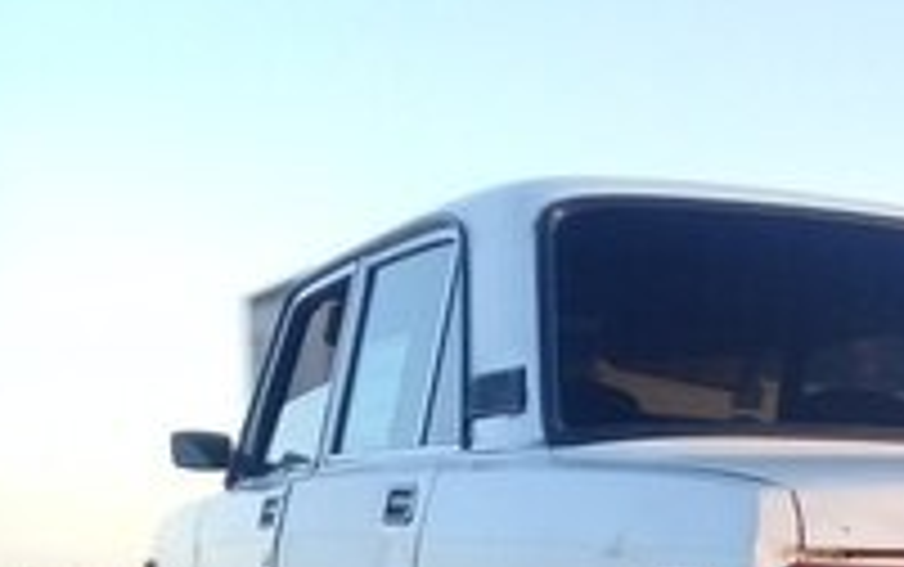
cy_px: 886
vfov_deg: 14.8
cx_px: 805
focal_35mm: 81
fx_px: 1997
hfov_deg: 24.8
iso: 64
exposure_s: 1/100
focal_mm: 3.3
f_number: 2.2
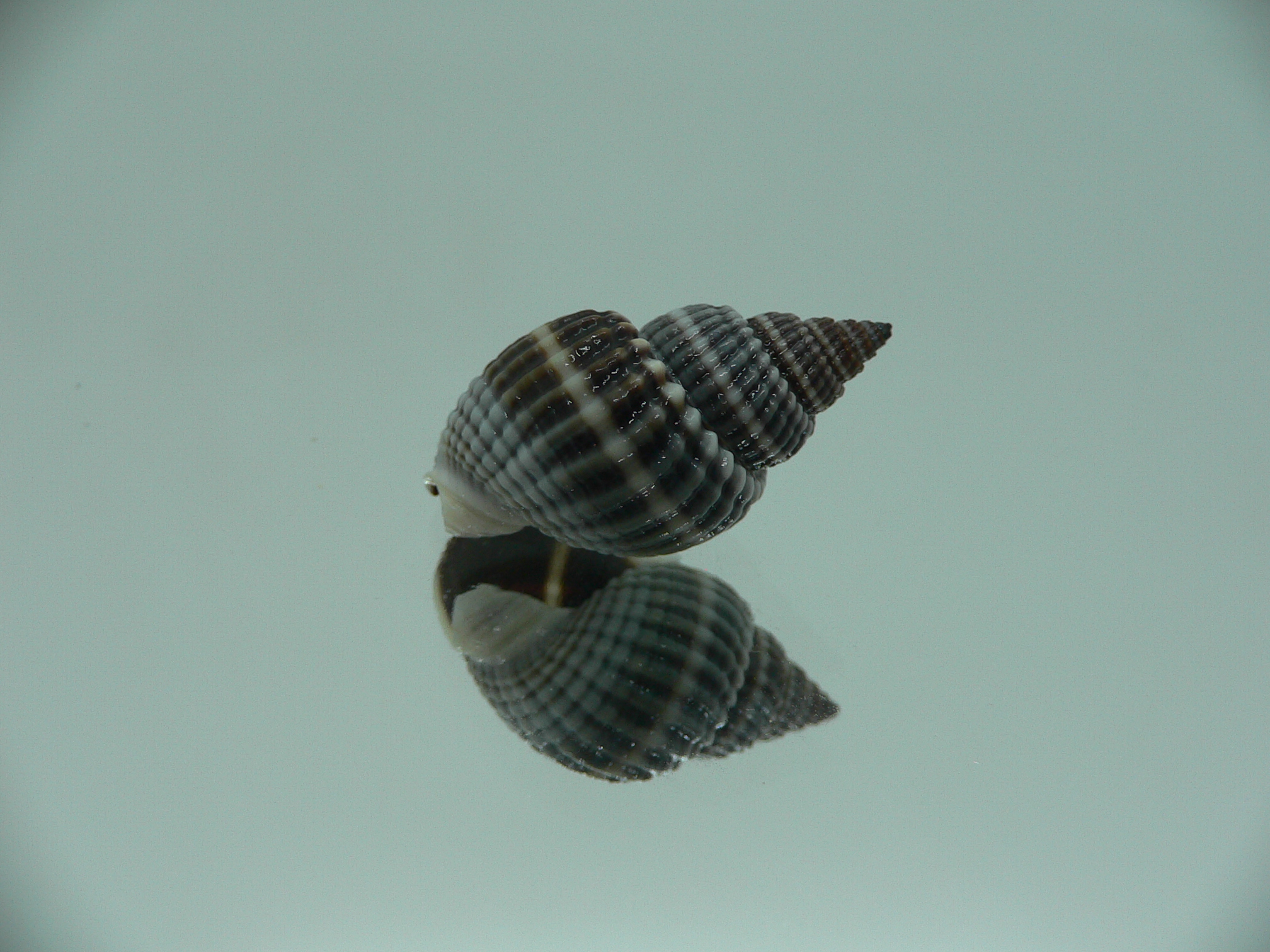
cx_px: 635
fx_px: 1284
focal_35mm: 35
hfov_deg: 52.6
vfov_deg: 40.7
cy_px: 476
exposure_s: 1/60
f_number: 2.8
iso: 80
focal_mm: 4.6
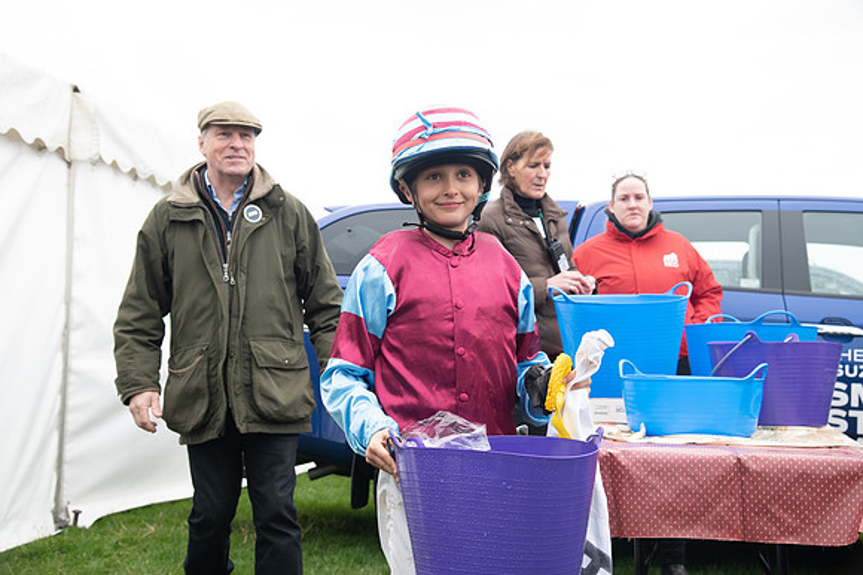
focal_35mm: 52
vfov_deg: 26.0
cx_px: 432
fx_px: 1246
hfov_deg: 38.2
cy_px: 288
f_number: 5
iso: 200
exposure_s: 1/125
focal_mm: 52
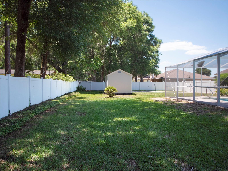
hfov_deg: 56.8
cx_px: 114
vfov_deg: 44.2
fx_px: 211
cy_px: 86
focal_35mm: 32
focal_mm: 16
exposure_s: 1/800
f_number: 3.2
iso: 200
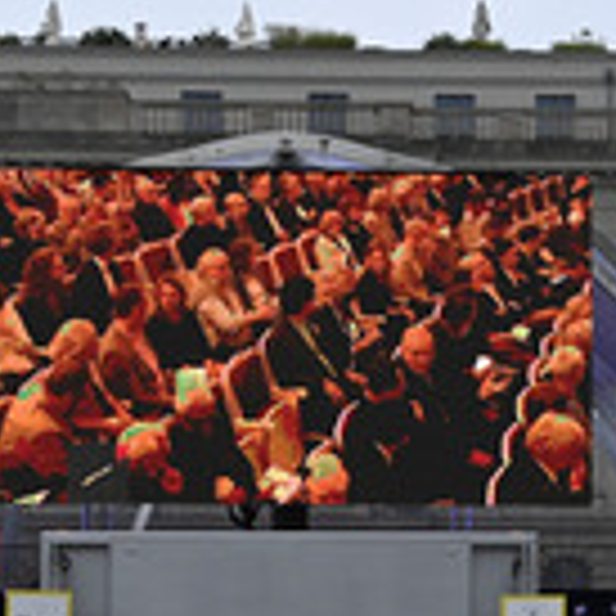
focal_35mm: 123
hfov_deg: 14.2
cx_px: 380
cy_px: 522
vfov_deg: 14.1
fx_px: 2476
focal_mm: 44
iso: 4000
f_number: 7.1
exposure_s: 1/160
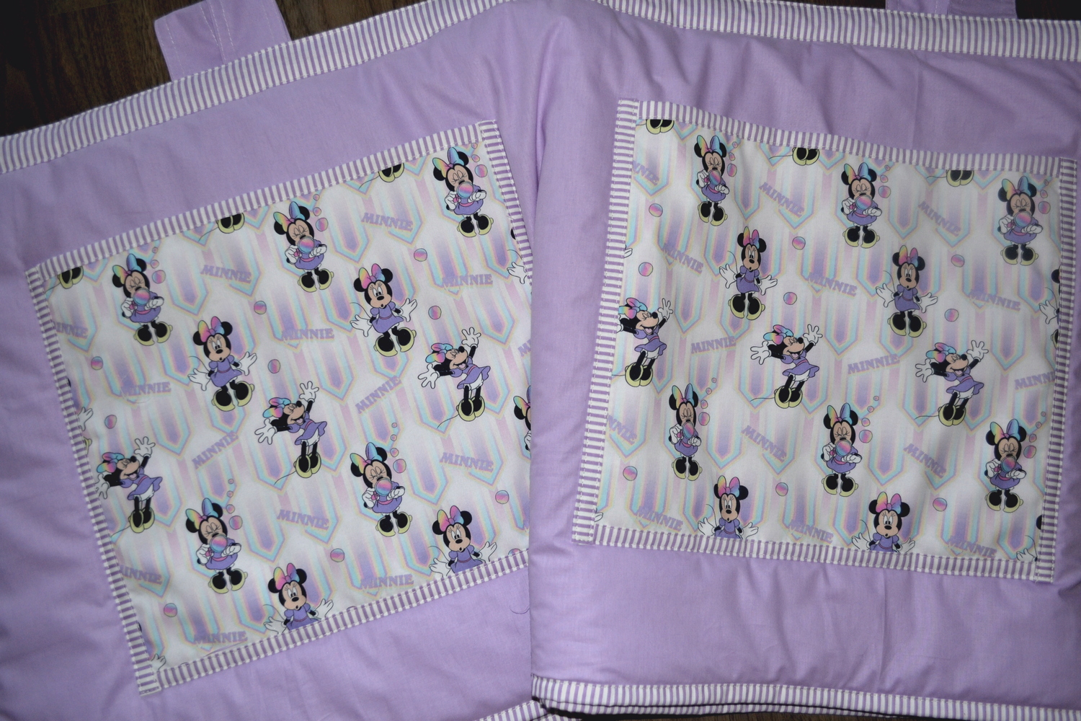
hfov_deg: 57.2
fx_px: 991
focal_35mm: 33
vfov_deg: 40.0
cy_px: 360
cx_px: 540
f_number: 3.8
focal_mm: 22
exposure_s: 1/60
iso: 560
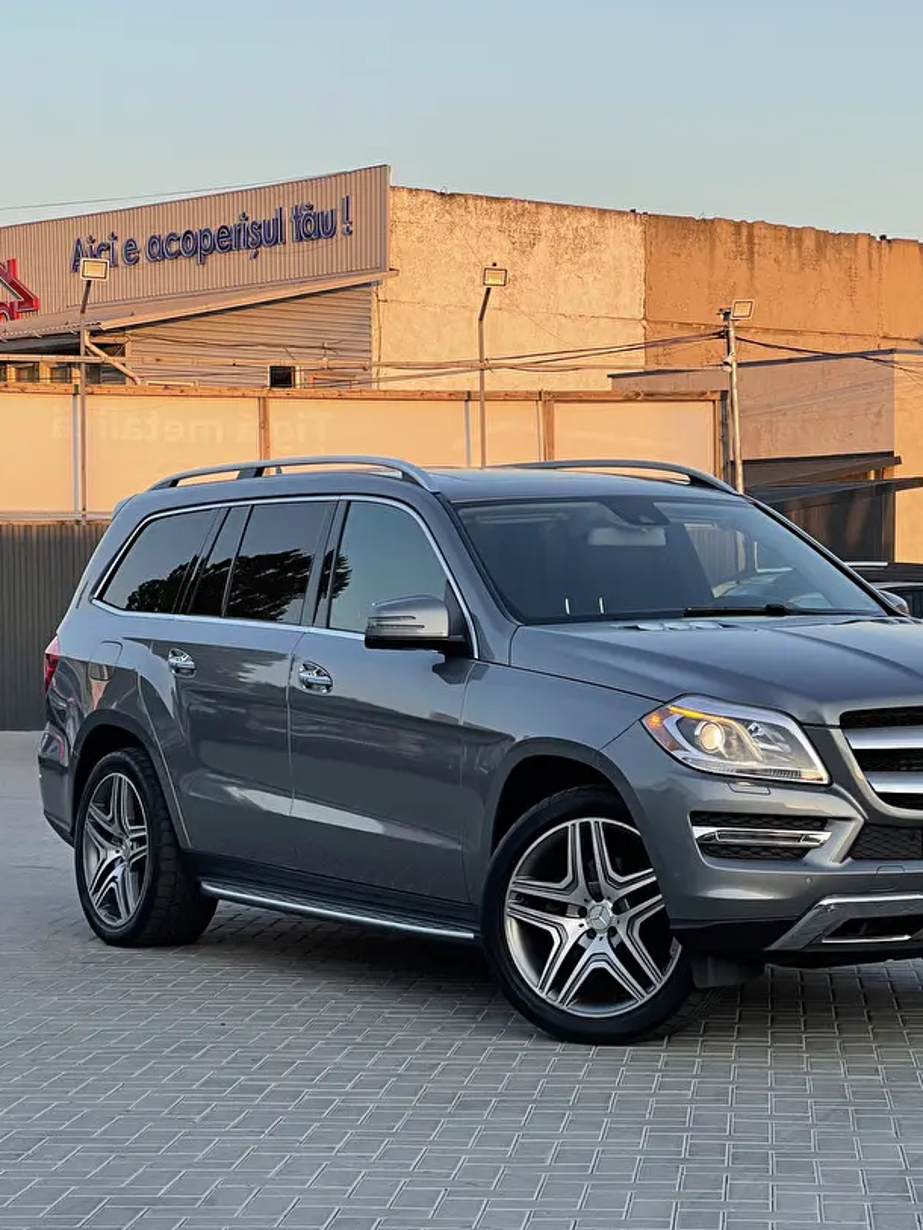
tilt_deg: -3.1
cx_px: 584
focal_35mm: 84
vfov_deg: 23.2
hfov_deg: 17.5
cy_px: 753
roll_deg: -0.2
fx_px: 2986
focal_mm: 7.5
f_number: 2.2
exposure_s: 1/181
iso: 20
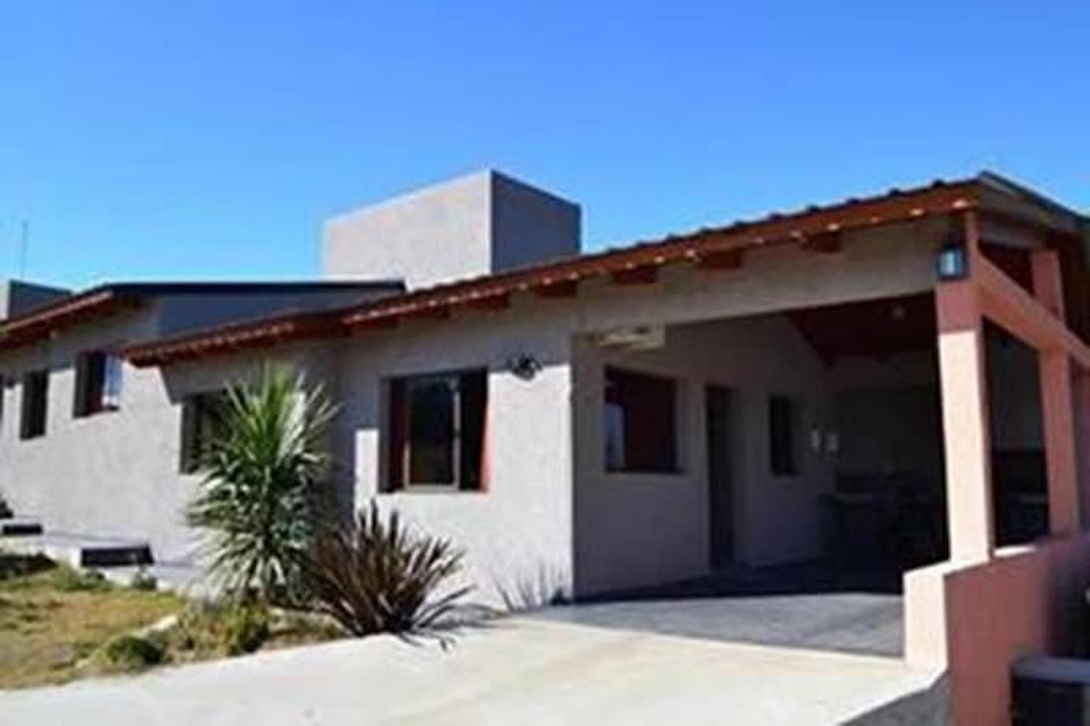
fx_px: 817
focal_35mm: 27
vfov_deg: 47.9
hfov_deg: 67.4
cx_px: 545
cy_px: 363
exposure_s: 1/320
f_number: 10
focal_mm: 18
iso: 400
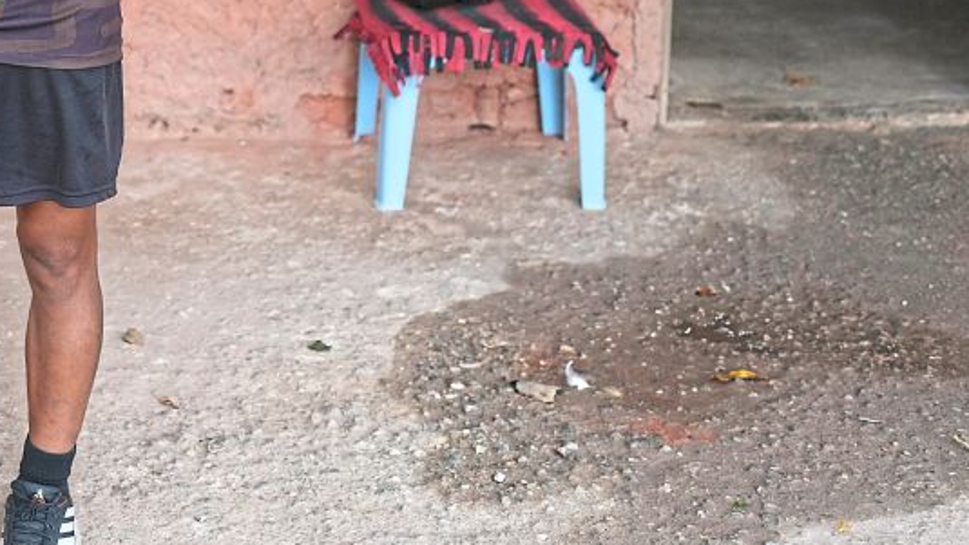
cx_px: 25
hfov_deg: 24.0
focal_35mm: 85
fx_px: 2184
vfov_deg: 13.8
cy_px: -130
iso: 200
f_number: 2
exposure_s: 1/1000
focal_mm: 35
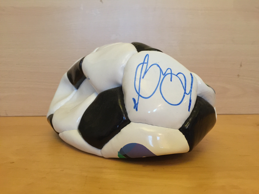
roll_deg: +0.6
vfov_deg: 48.2
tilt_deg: -2.9
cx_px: 130
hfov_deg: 61.7
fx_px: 217
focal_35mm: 29
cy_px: 97
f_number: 2.2
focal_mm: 4.15
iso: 200
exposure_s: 1/8
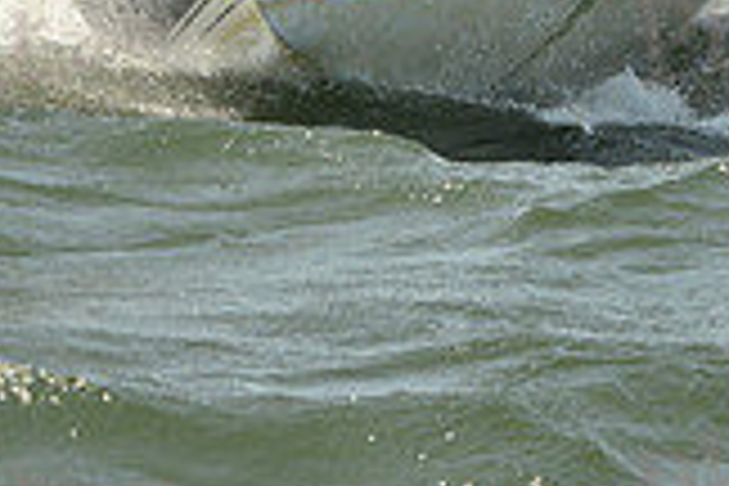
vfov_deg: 3.8
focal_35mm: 359
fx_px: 7269
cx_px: 405
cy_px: -200
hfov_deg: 5.7
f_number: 8
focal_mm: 100
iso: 250
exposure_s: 1/800
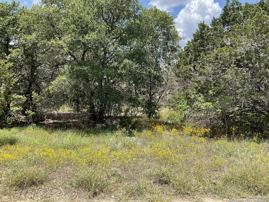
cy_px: 101
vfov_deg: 48.2
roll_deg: -1.0
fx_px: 225
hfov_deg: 61.7
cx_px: 134
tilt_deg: -4.0
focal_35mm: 29
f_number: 1.8
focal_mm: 3
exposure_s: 1/929
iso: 16
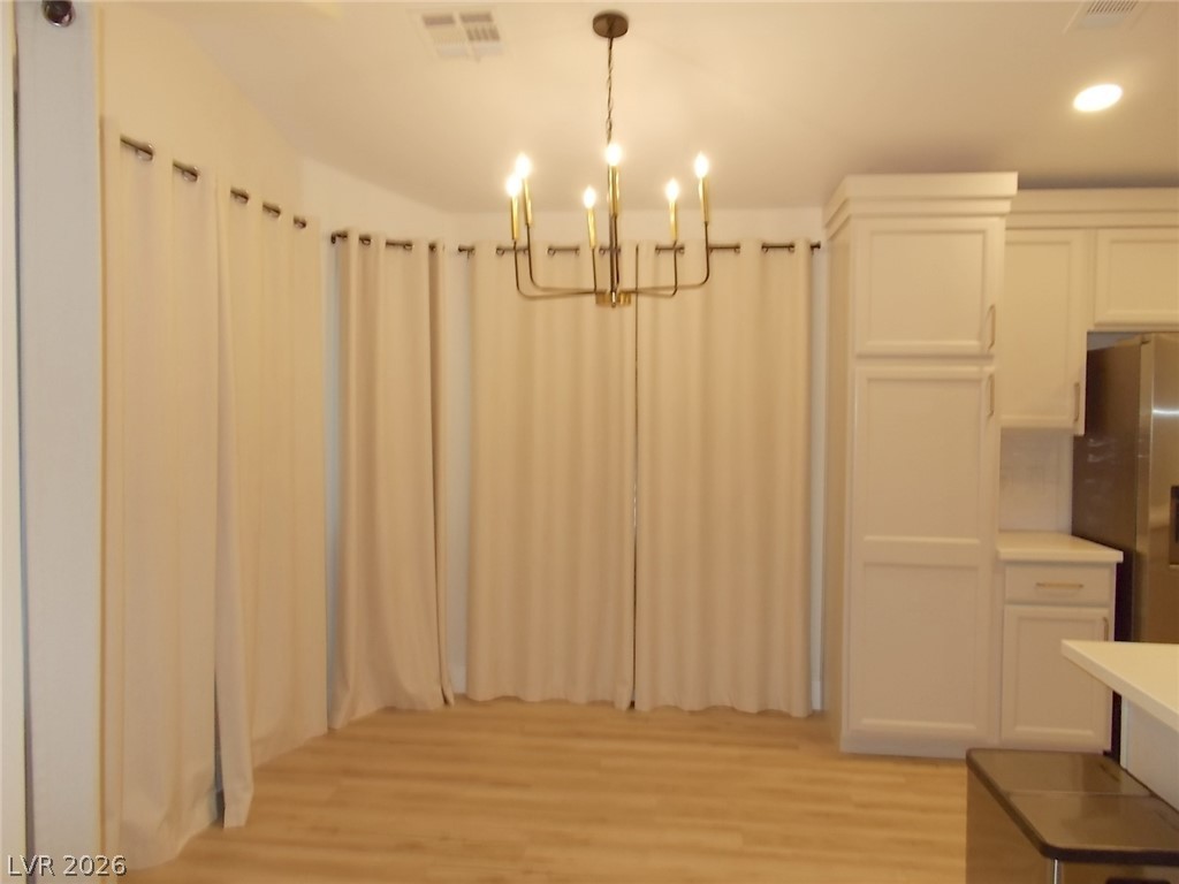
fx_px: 886
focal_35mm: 26
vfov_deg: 53.1
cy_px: 442
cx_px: 590
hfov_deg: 67.3
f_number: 3.2
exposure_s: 1/25
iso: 200
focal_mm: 4.6
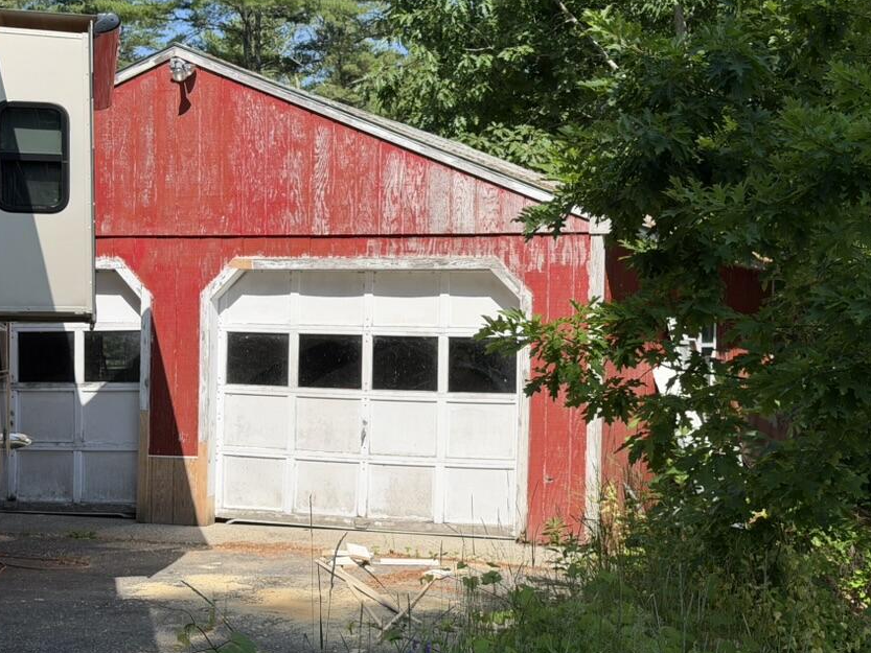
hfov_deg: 32.6
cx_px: 525
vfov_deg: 24.8
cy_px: 323
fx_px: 1485
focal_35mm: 59
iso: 64
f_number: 1.78
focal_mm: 6.76
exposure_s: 1/3891
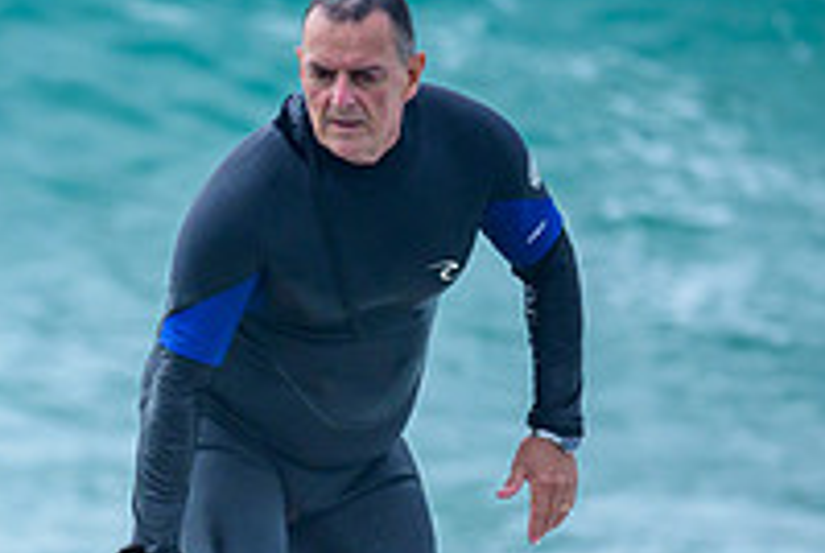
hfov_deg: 0.9
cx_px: 35
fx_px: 55494
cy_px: 575
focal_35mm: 2418
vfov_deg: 0.6
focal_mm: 800
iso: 560
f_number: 6.3
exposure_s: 1/3200
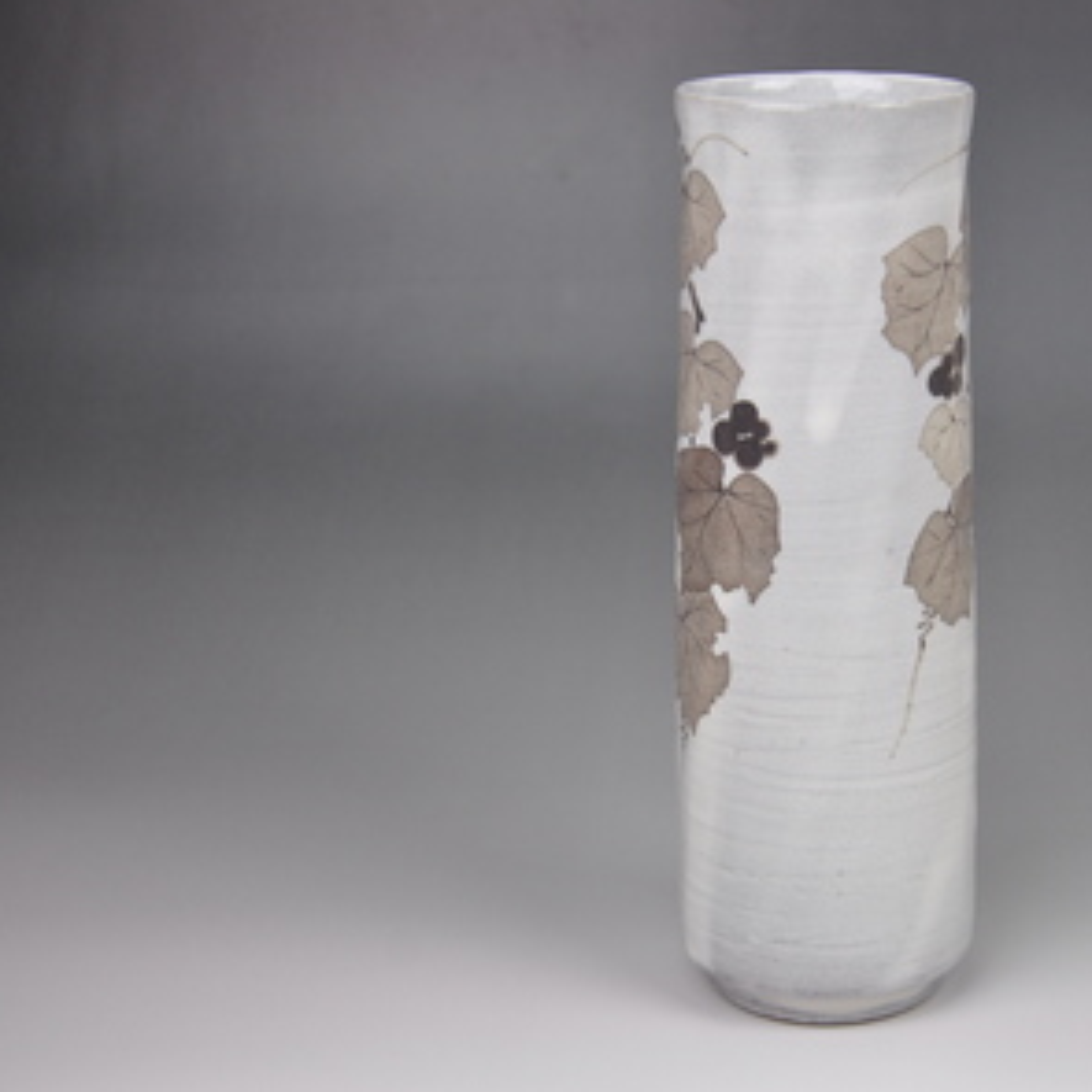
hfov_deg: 23.1
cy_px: 540
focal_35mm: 74
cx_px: 822
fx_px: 2641
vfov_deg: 23.4
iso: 360
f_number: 5.6
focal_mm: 38
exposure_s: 1/30
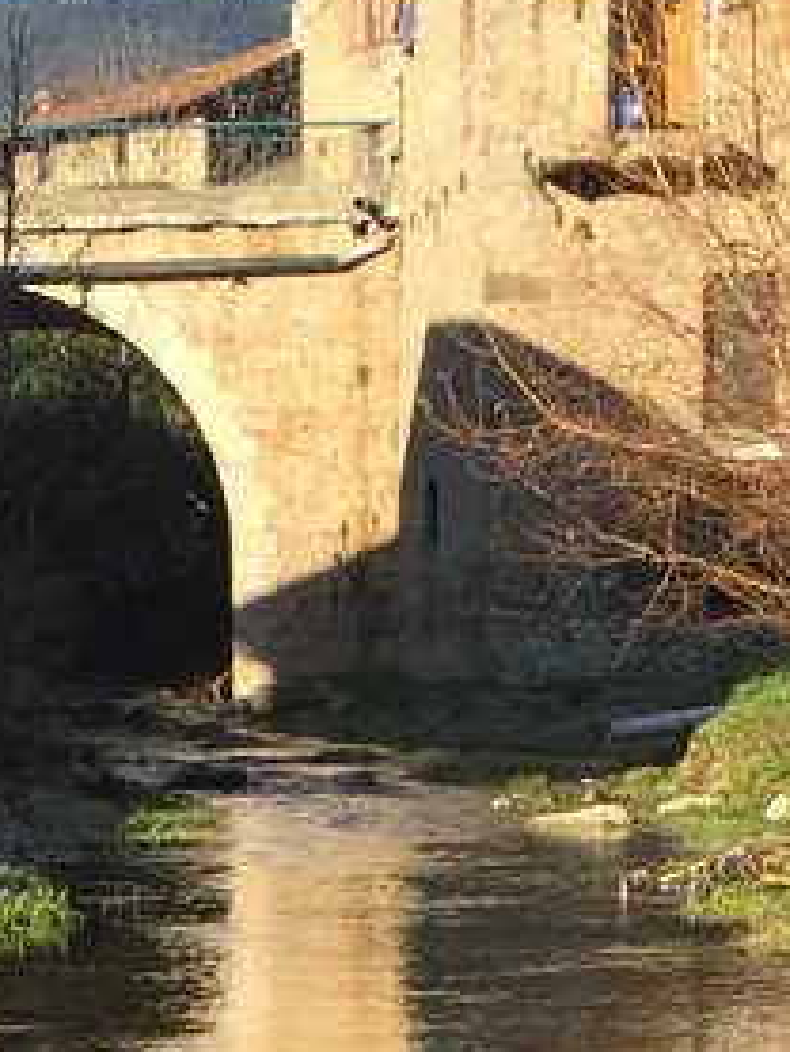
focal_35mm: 134
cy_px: 1341
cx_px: 95
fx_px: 4074
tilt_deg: -8.1
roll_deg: +0.9
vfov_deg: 14.2
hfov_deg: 11.0
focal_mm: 4.15
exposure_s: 1/1130
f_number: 2.2
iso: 32
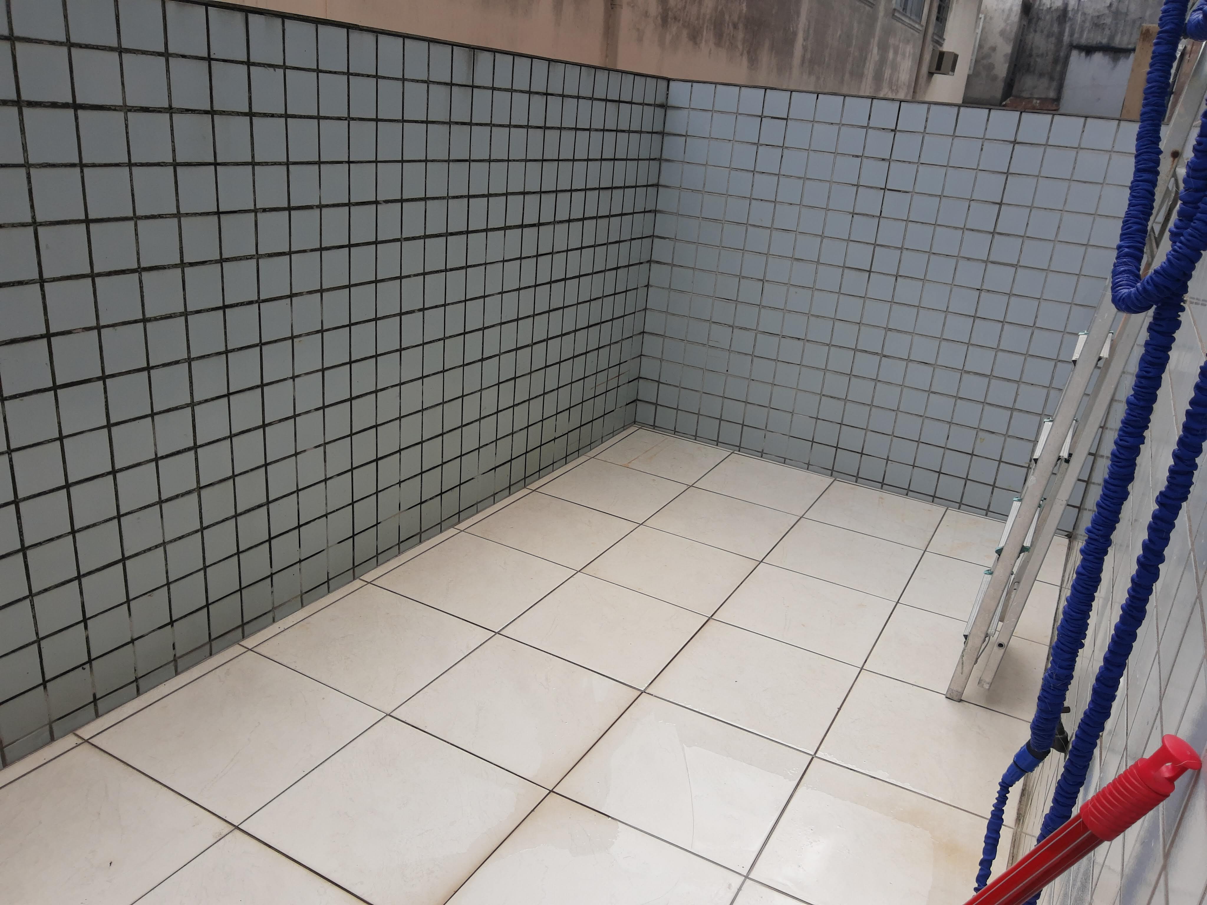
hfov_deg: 67.3
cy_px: 452
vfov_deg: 53.1
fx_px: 907
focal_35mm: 26
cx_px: 604
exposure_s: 1/575
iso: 40
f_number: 1.8
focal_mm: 3.95
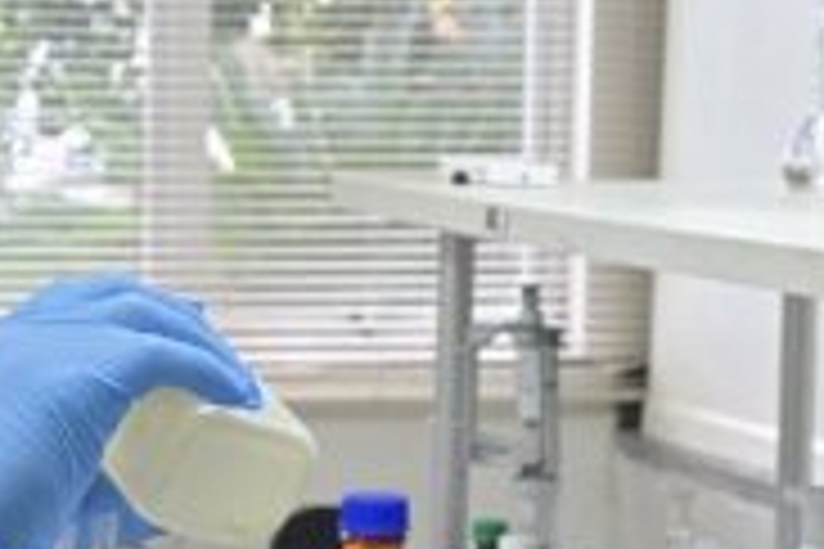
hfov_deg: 15.2
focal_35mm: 134
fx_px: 3067
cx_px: 162
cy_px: 387
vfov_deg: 10.2
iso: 125
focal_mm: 6.3
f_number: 1.7
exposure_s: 1/120
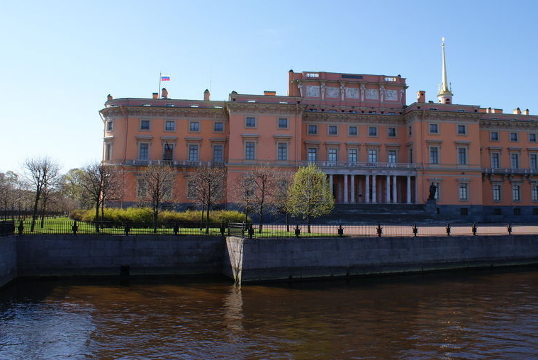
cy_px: 150
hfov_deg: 58.3
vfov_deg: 41.1
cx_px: 315
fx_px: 479
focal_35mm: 32
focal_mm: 18
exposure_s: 1/125
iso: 100
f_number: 10
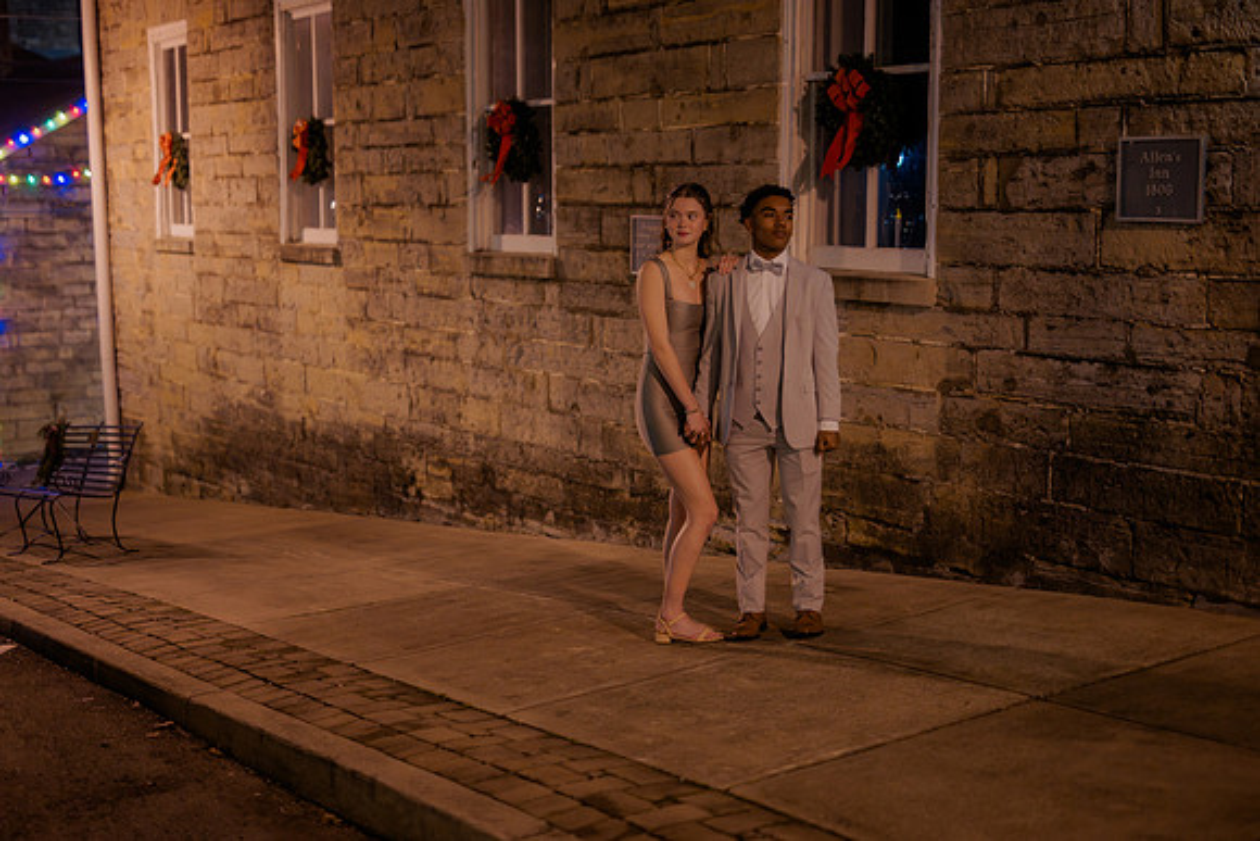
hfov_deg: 39.6
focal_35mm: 50
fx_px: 1750
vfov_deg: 27.0
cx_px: 630
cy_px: 420
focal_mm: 50
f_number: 1.4
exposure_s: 1/200
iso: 2500
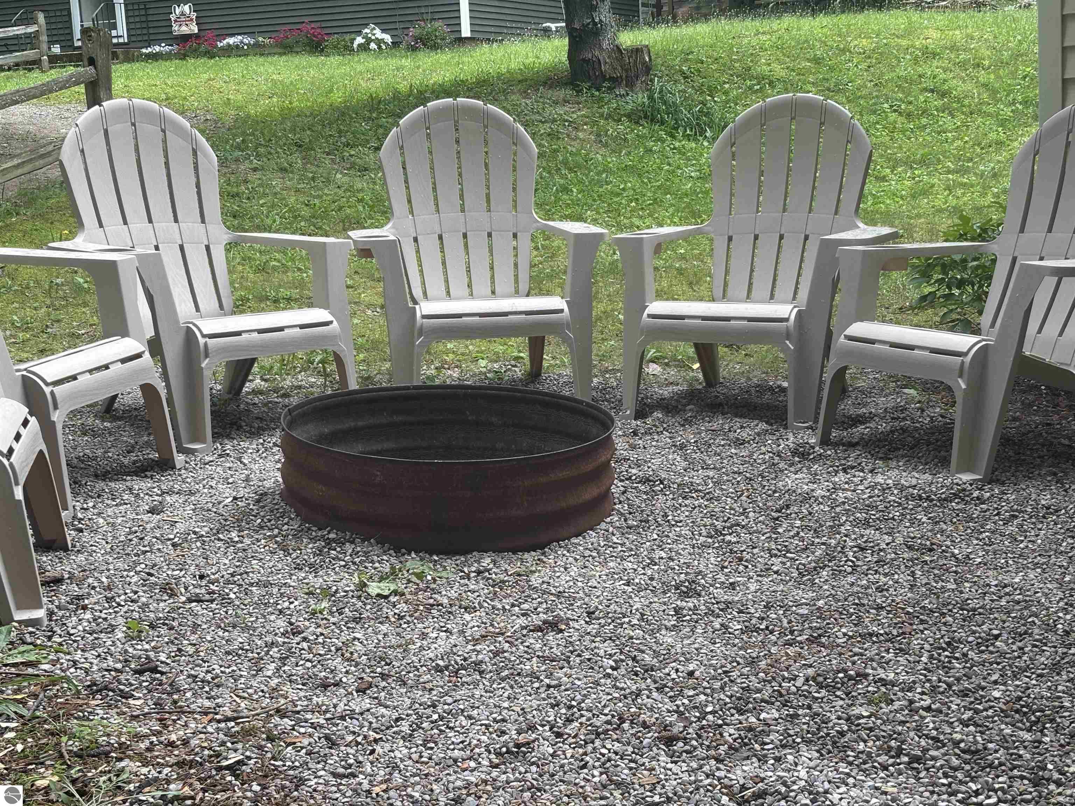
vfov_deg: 28.0
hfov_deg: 36.8
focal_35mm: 52
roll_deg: +2.9
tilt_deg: -10.1
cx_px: 538
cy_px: 403
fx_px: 1615
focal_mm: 5.96
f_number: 1.6
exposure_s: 1/149
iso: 25
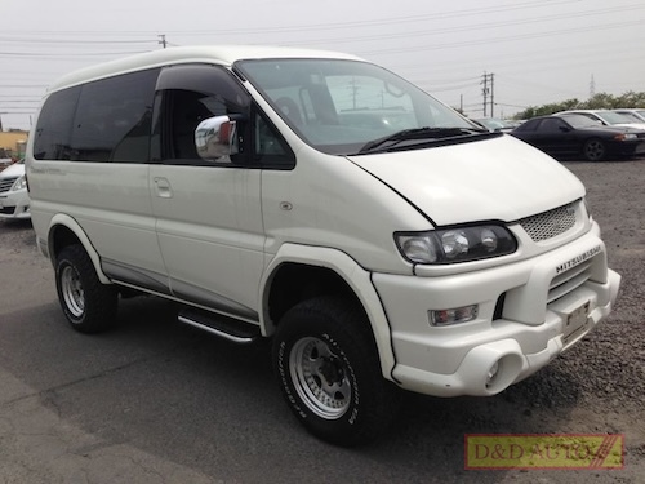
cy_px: 242
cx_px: 322
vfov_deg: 42.9
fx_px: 615
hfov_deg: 55.4
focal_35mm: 33
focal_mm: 4.12
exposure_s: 1/2710
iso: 50
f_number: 2.4
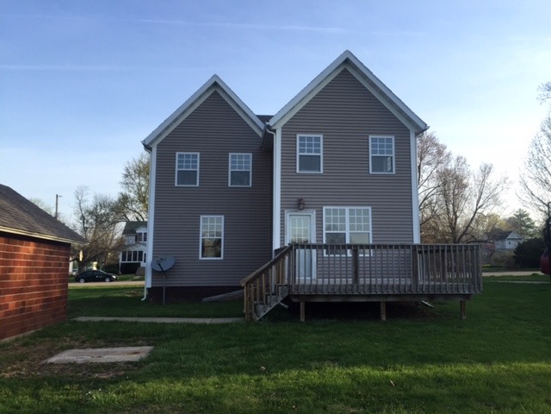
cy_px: 207
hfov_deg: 61.7
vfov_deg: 48.2
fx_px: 462
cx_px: 276
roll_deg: +0.4
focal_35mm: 29
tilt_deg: +5.5
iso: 32
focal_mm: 4.15
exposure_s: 1/599
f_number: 2.2
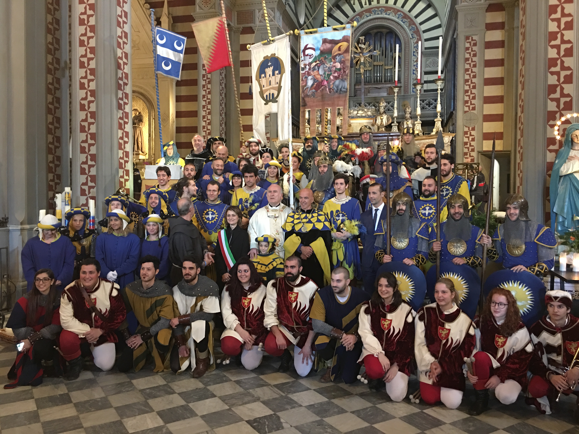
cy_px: 217
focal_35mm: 29
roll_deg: -0.6
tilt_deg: -1.6
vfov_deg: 48.2
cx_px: 290
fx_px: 485
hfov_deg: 61.7
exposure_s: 1/4
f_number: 2.2
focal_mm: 4.15
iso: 100
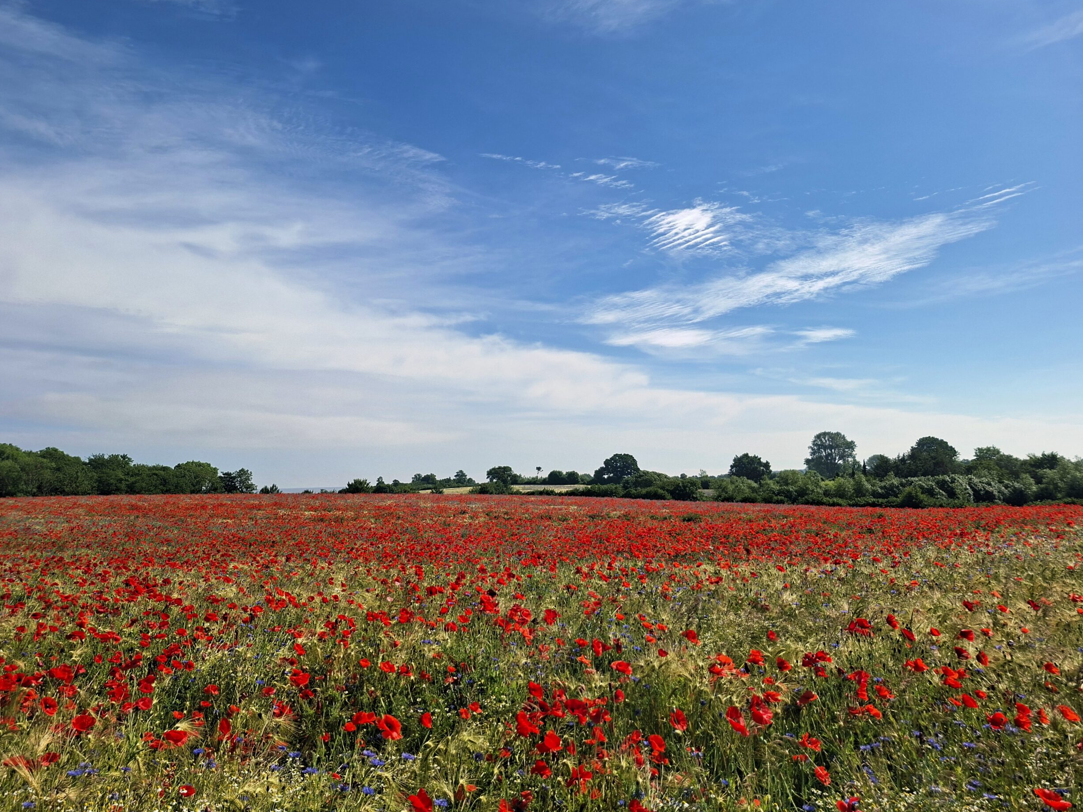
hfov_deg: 71.6
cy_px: 396
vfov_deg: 56.8
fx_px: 751
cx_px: 519
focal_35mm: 24
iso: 50
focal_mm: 5.54
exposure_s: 1/3333
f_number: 1.8
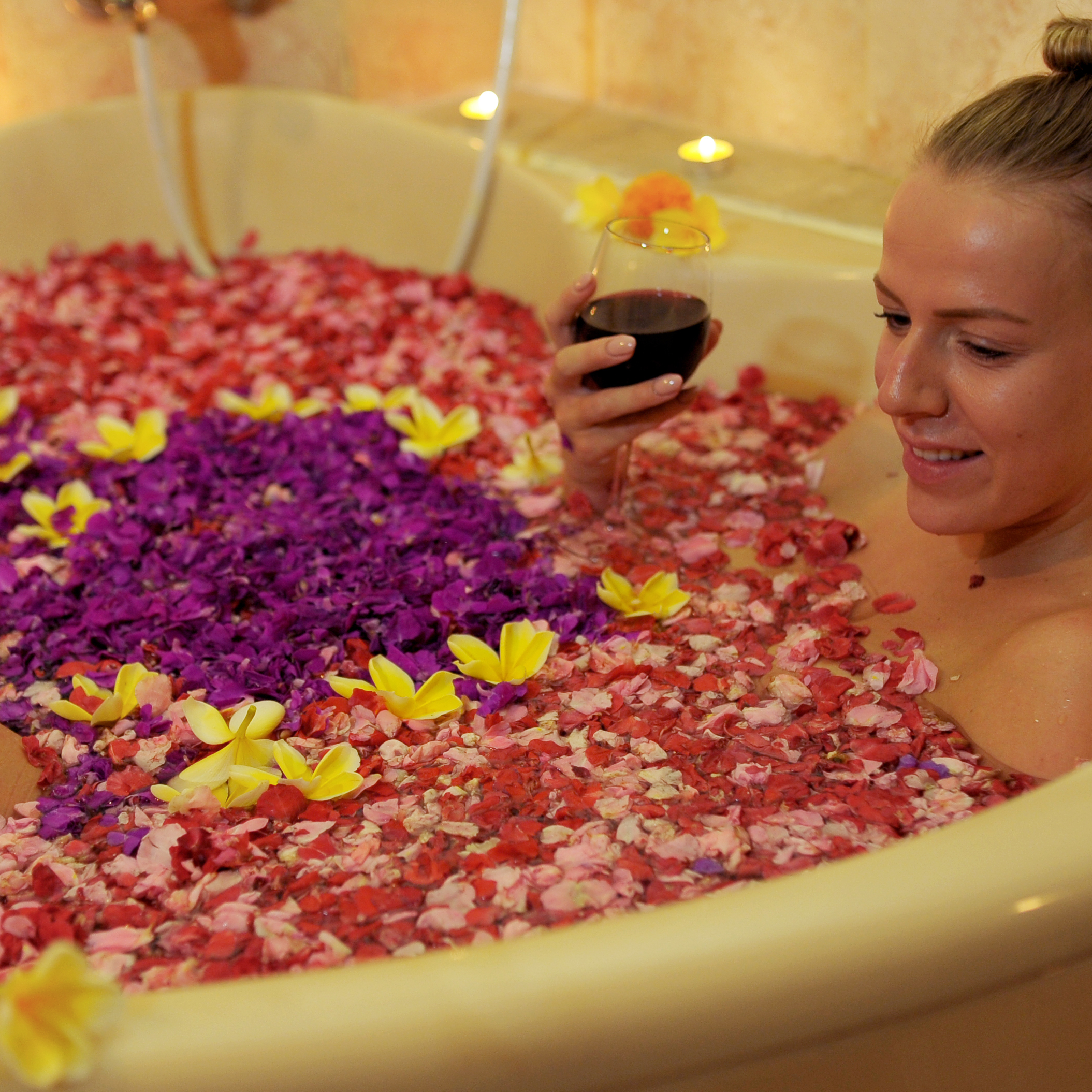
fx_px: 2141
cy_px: 541
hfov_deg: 28.6
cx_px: 494
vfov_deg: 28.6
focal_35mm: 60
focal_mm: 35
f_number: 2
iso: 640
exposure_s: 1/50
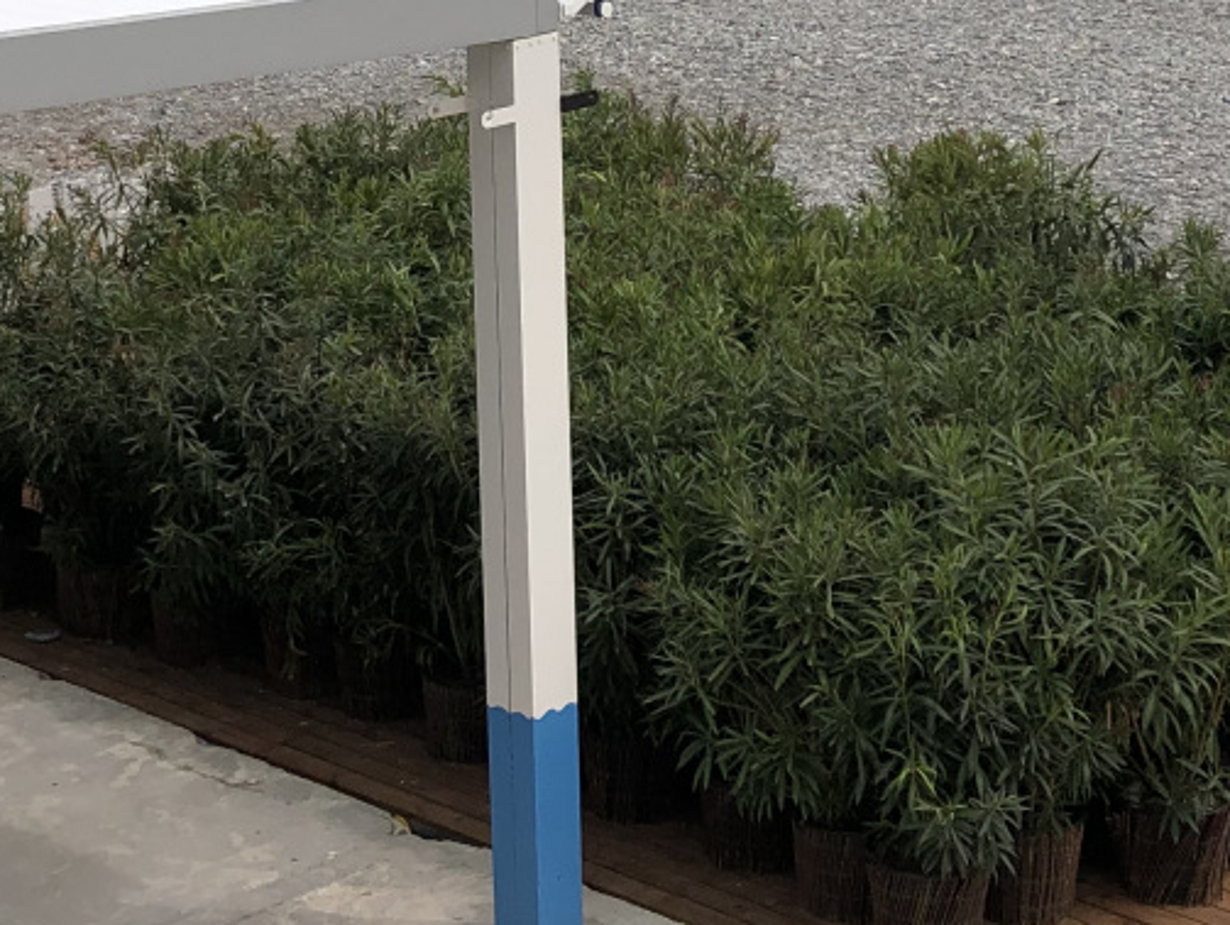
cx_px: 592
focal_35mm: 89
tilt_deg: -10.3
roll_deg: +0.8
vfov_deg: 16.4
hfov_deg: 22.0
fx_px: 3165
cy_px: 98
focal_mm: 3.99
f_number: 1.8
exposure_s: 1/3690
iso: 25
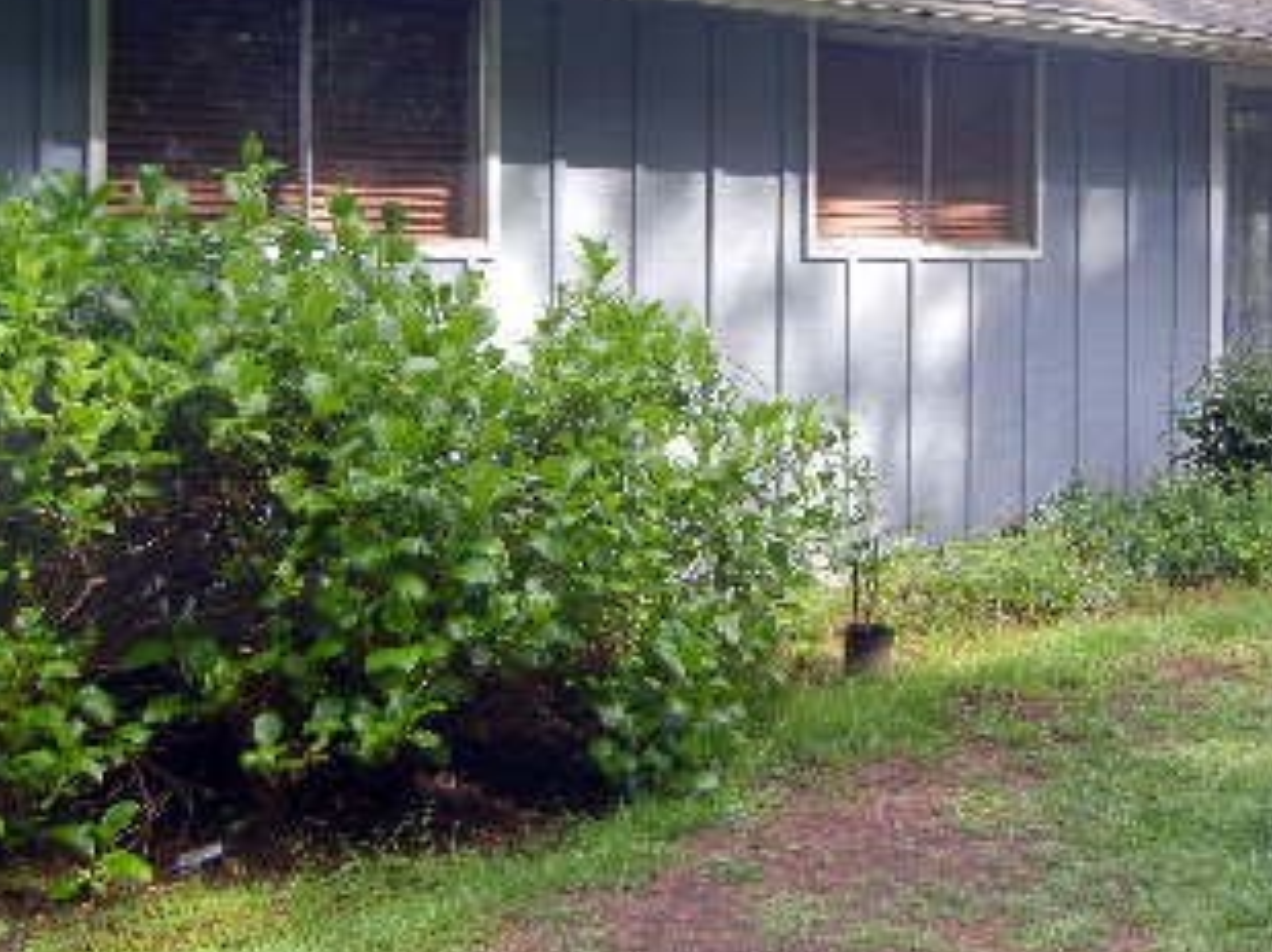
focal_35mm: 62
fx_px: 2276
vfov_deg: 23.4
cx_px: 763
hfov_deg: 31.1
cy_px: 263
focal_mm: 5.4
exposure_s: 1/189
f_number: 3.5
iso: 160
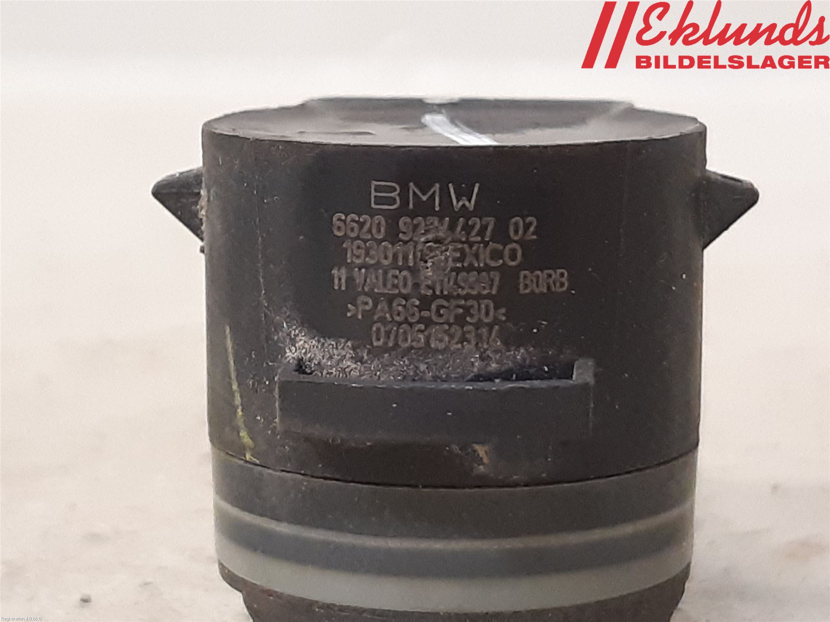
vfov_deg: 53.1
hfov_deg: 67.3
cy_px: 311
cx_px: 415
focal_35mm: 26
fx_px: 623
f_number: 1.7
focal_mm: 3.93
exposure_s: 1/33
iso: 250
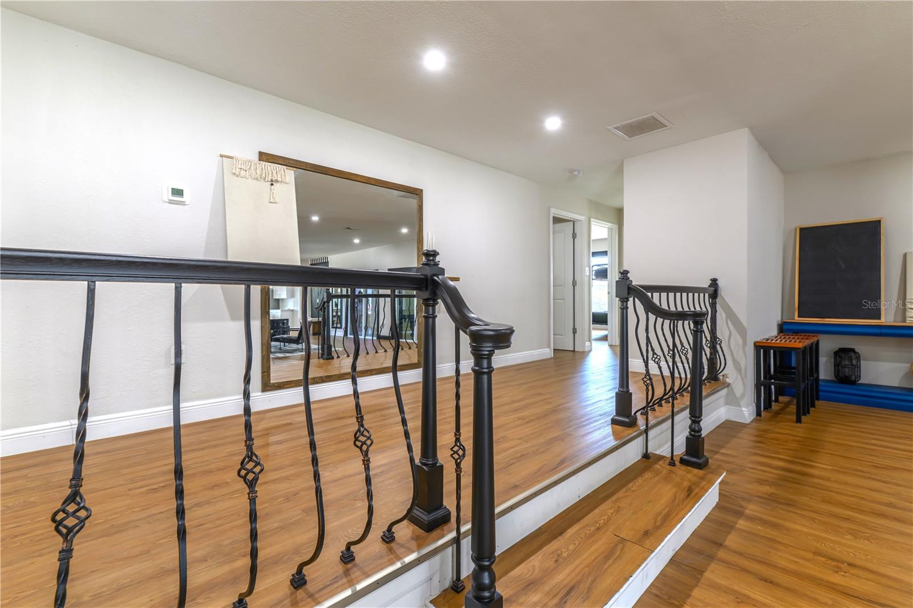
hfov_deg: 96.7
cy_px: 304
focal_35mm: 16
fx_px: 406
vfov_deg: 73.7
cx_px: 456
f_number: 7.1
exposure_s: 1/100
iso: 500
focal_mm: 16
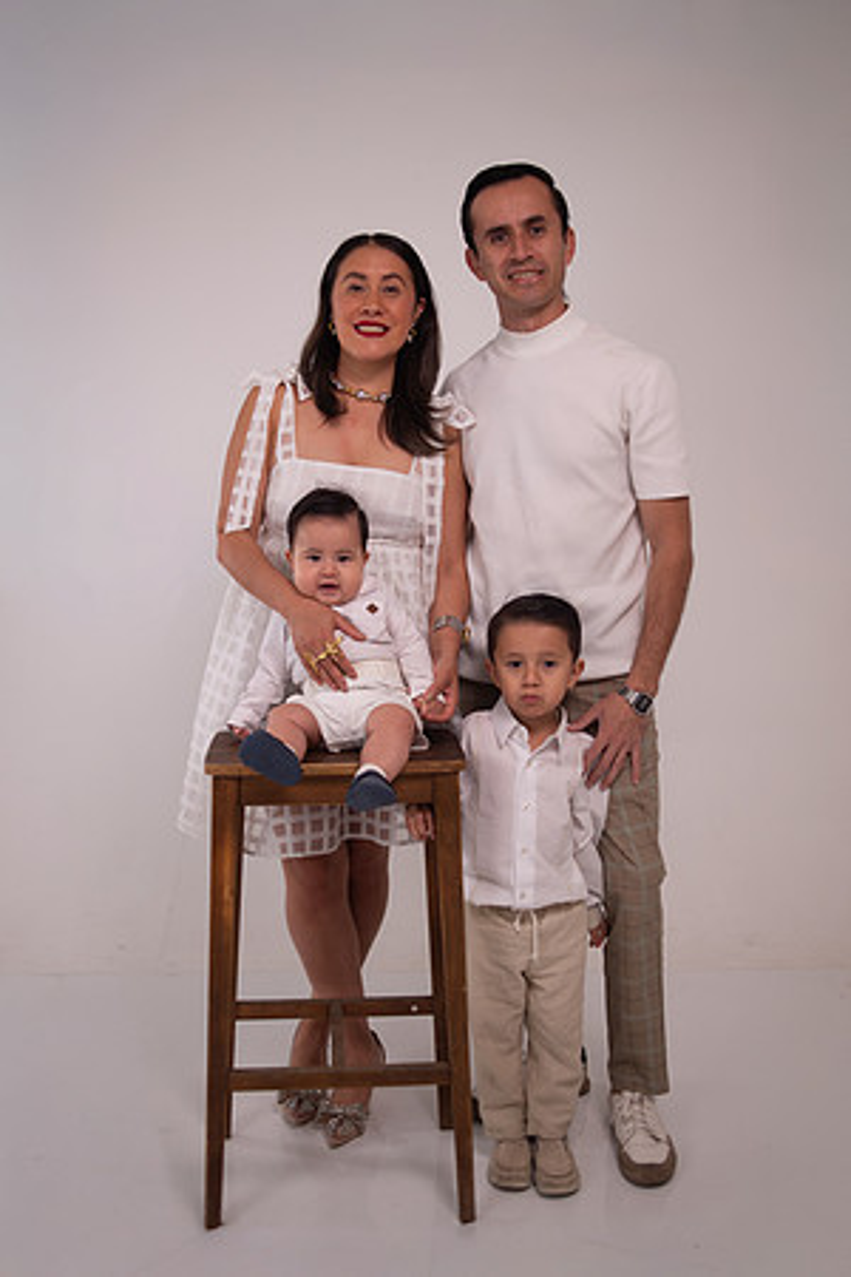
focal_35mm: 35
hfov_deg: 37.9
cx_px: 426
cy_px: 638
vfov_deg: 54.4
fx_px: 1241
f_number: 4
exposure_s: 1/250
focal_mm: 35
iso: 100
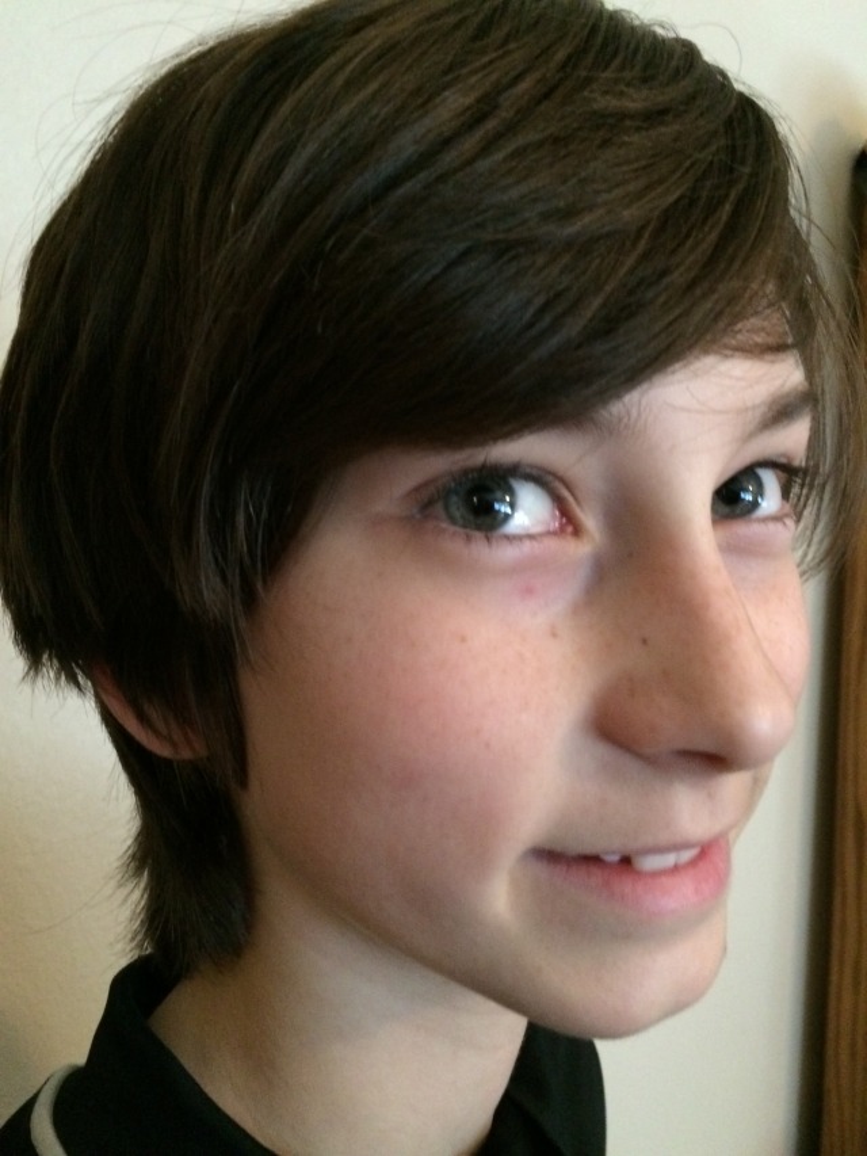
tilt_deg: -0.6
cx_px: 434
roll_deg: -2.4
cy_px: 578
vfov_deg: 61.7
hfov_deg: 48.2
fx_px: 968
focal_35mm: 29
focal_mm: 4.15
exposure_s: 1/15
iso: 400
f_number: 2.2
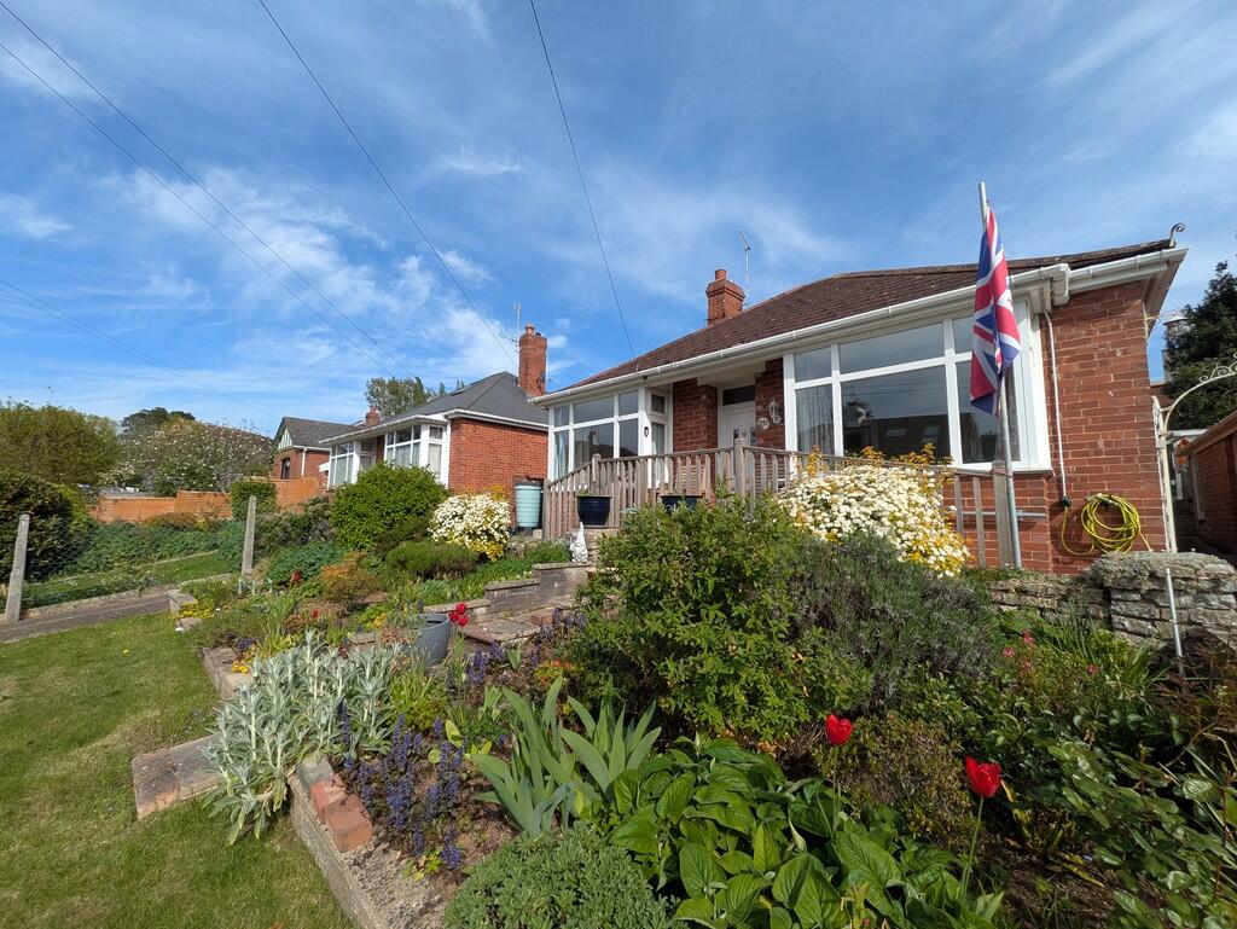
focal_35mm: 14
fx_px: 501
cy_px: 464
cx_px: 618
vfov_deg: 85.7
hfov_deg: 102.0
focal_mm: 1.83
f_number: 2.2
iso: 46
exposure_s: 1/1553
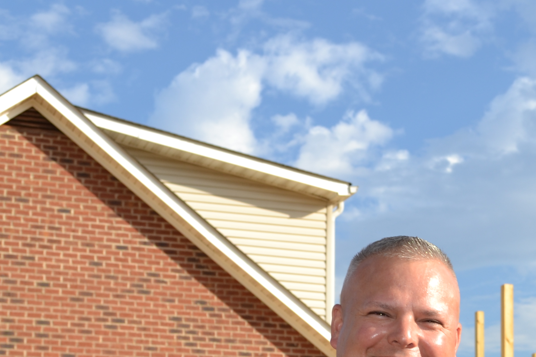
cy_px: 399
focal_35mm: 87
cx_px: 419
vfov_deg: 15.3
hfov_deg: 23.1
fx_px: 1295
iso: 100
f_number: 7.1
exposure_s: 1/200
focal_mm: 24
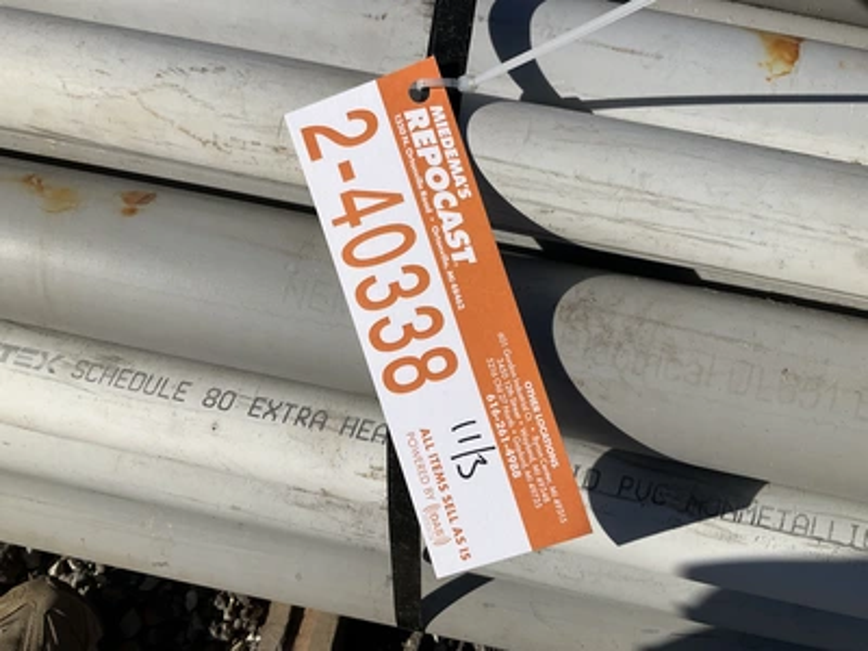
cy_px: 326
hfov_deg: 61.7
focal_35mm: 29
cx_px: 434
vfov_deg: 48.2
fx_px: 727
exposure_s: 1/4405
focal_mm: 3
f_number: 1.8
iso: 25
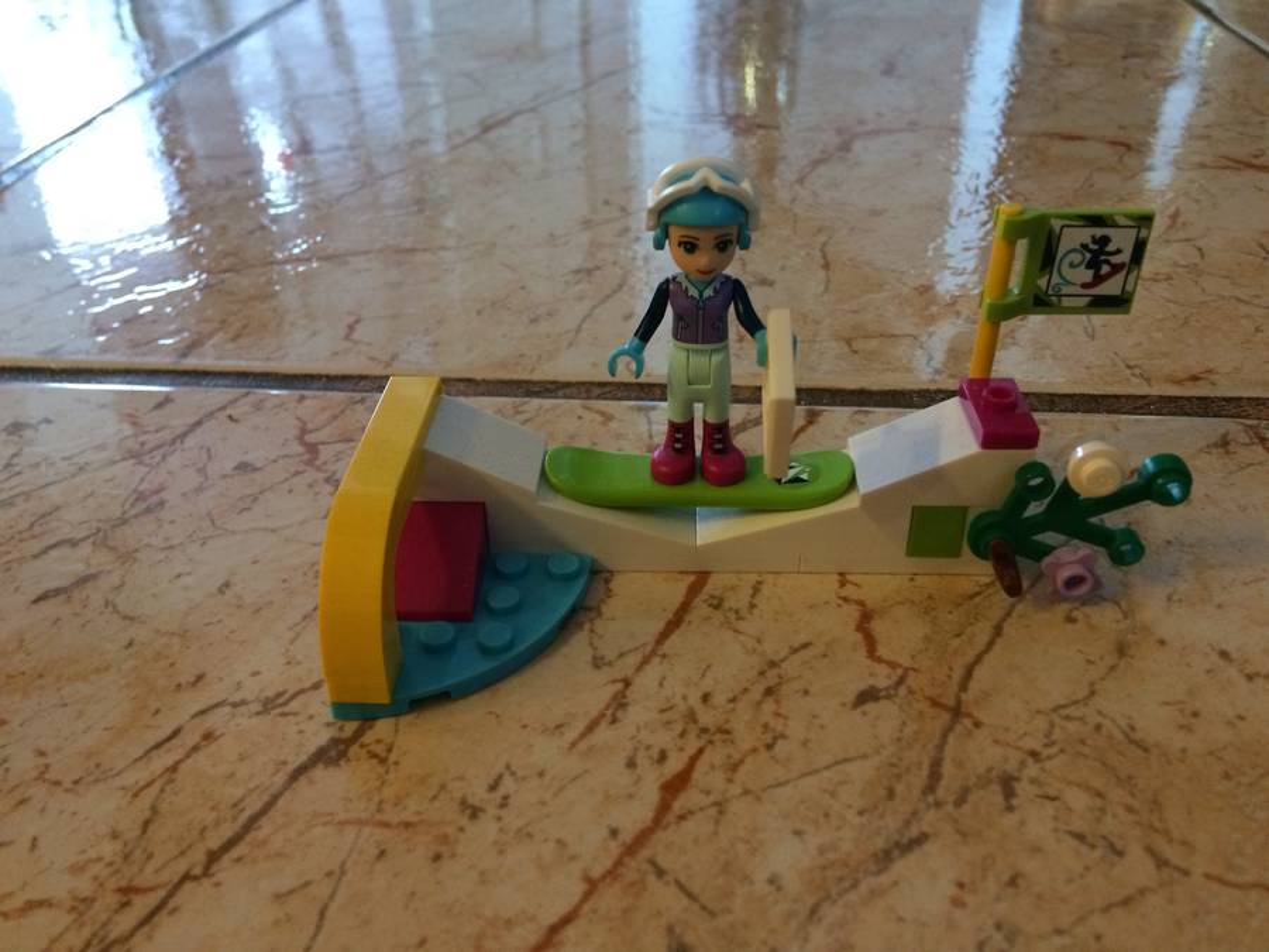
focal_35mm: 29
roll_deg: +0.9
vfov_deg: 48.2
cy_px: 476
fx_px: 1063
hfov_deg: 61.7
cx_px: 634
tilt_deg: -33.4
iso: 320
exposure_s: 1/33
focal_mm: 4.15
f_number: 2.2
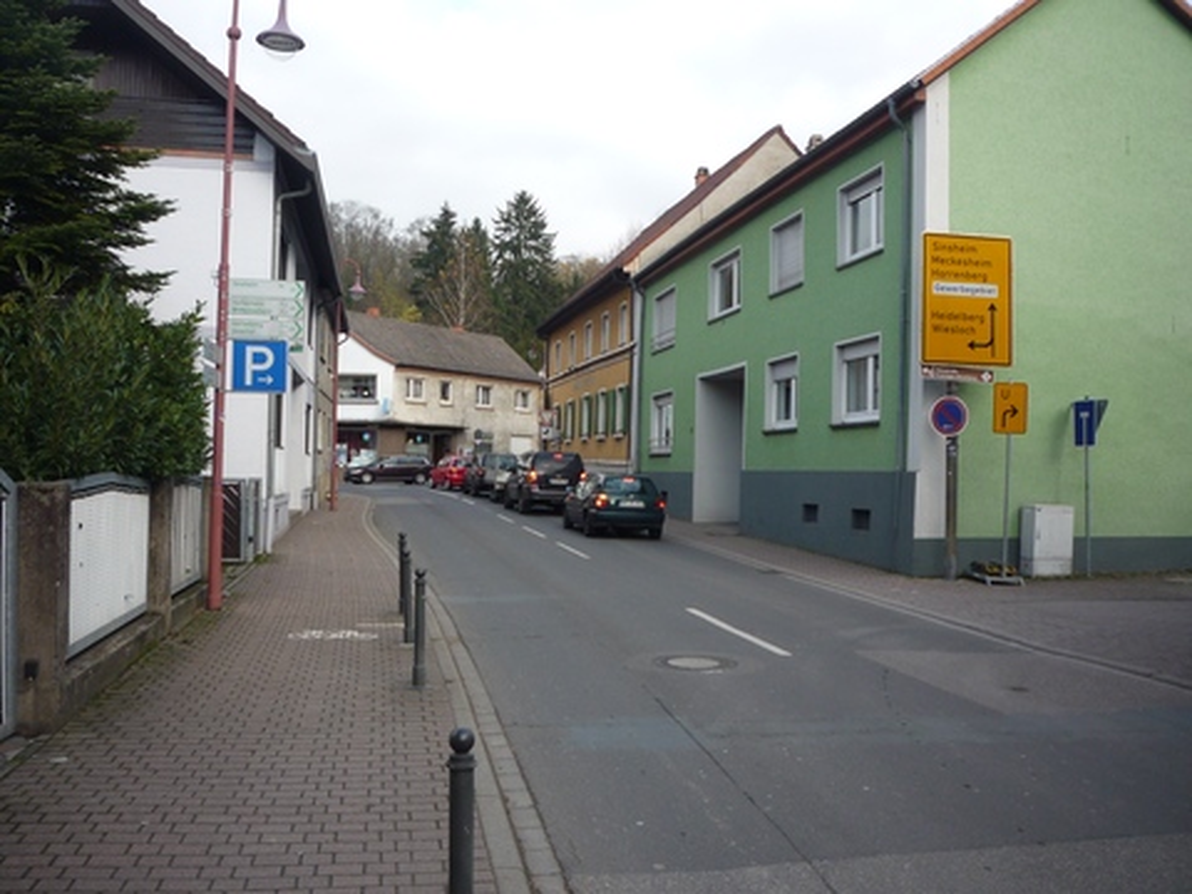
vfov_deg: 44.2
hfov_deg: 56.8
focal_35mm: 32
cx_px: 596
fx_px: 1102
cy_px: 447
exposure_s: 1/160
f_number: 4
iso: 100
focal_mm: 5.2
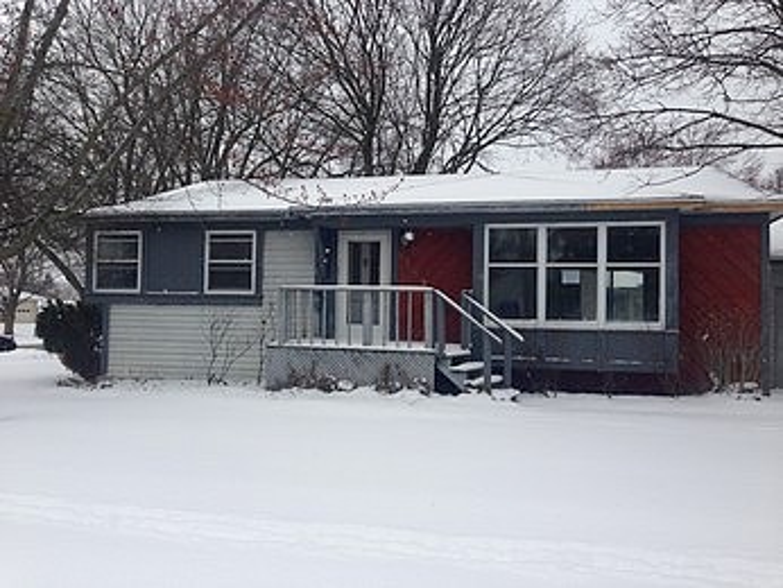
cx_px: 392
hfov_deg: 55.3
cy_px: 294
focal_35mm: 33
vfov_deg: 43.0
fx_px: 747
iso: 50
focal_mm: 4.13
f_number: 2.4
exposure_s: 1/1355
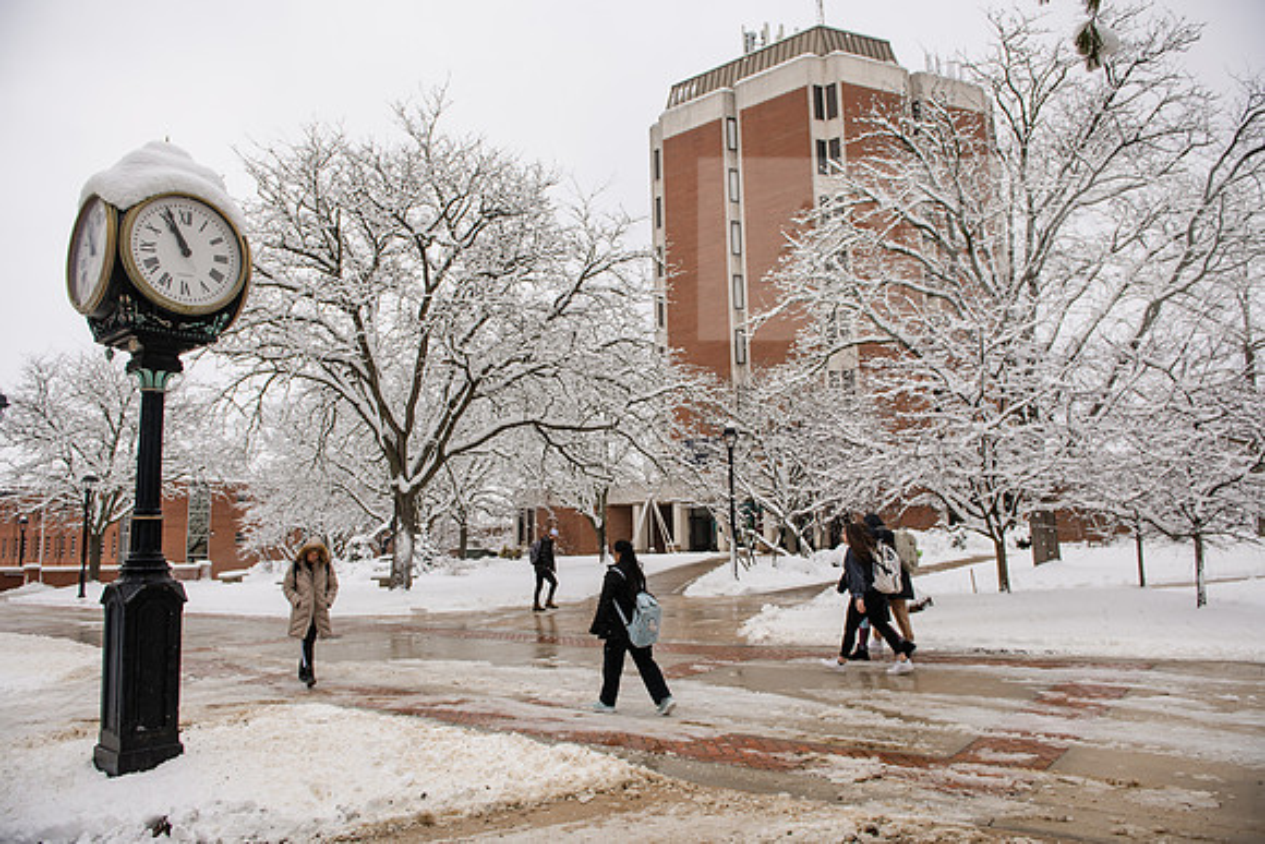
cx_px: 632
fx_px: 843
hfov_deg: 73.7
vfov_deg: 53.2
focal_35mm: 24
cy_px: 422
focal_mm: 24
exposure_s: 1/640
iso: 125
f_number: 4.5
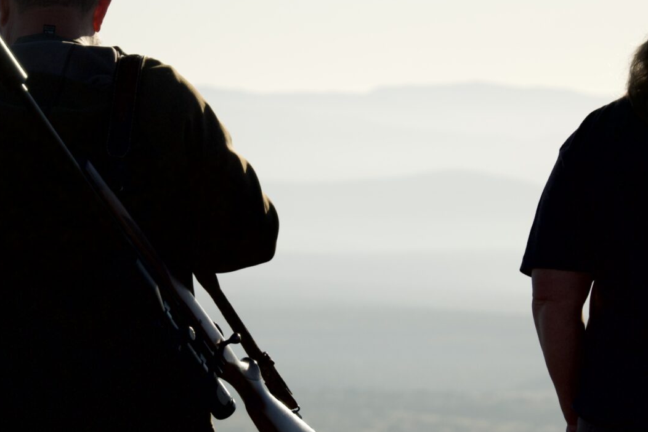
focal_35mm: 253
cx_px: 358
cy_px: 227
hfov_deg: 8.1
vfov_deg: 5.4
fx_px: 4553
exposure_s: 1/200
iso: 640
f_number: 5
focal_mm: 86.4
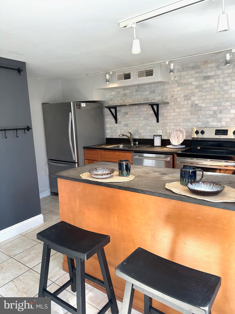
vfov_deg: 71.6
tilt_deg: -10.4
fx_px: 217
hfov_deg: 56.8
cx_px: 118
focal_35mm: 24
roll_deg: +3.0
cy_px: 157
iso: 64
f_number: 1.78
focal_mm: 6.86
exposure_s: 1/120
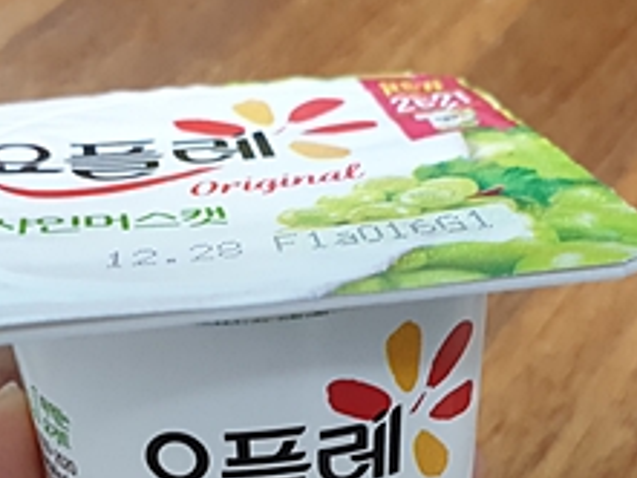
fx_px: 976
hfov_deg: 36.1
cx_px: 277
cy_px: 469
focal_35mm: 53
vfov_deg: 26.2
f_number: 2.4
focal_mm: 4.3
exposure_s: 1/60
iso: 320
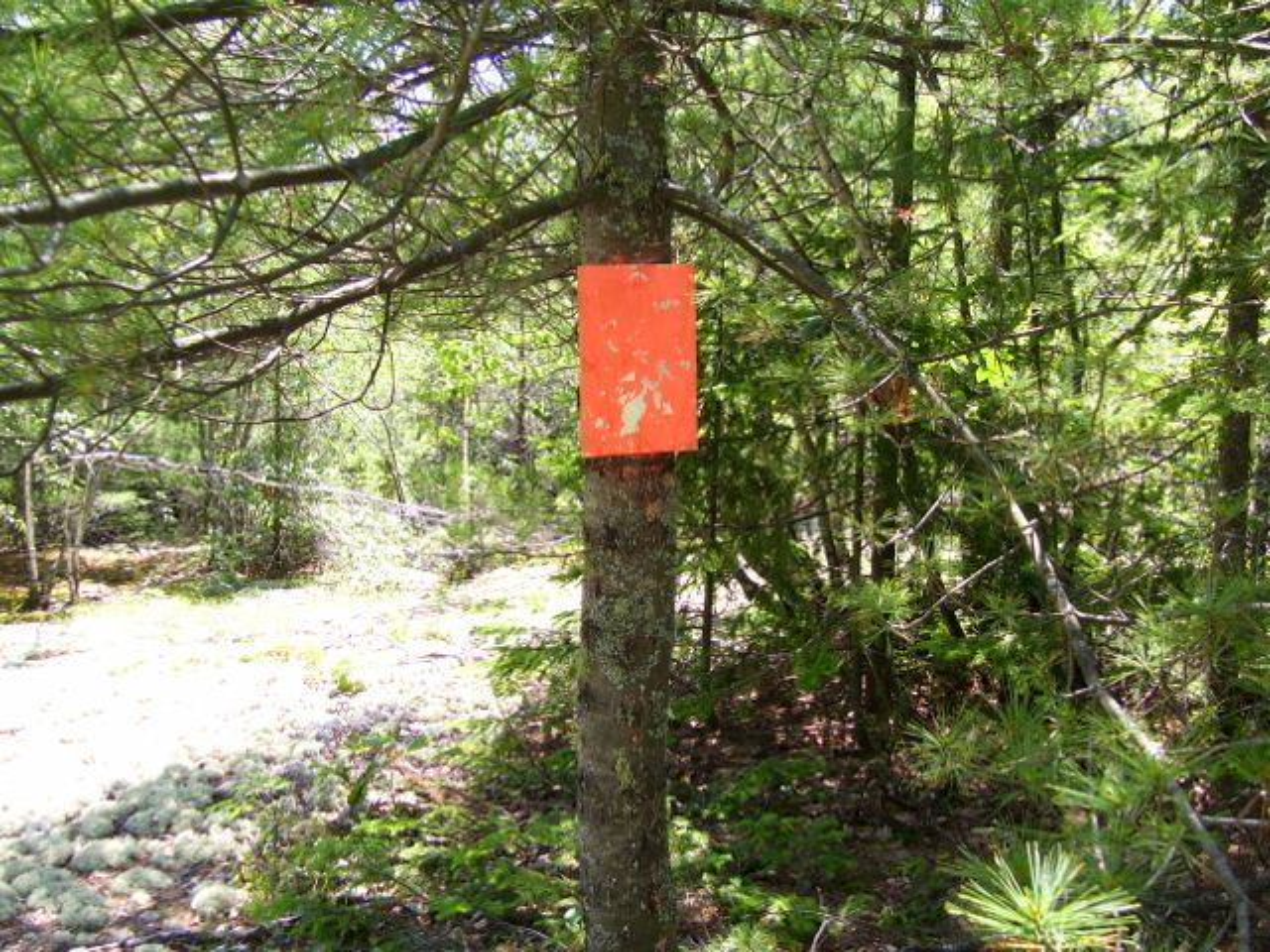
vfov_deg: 38.7
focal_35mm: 37
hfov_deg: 50.1
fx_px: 1357
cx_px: 635
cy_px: 476
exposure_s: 1/180
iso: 80
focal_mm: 6
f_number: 2.7
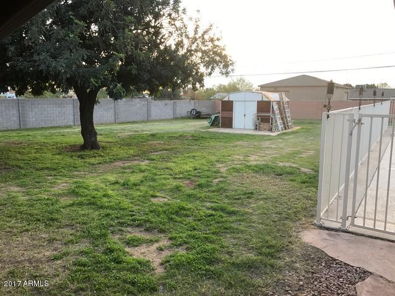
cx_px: 198
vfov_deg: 49.7
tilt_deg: -8.0
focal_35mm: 28
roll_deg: +0.1
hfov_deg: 63.4
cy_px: 148
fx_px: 320
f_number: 1.8
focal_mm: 3.99
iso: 25
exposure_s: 1/40
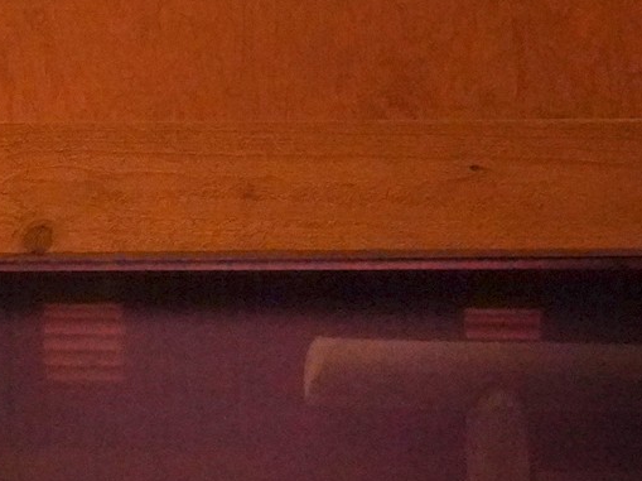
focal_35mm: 121
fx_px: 2243
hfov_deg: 15.5
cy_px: 670
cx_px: -188
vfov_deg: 11.8
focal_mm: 32
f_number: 4.5
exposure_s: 1/100
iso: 16000
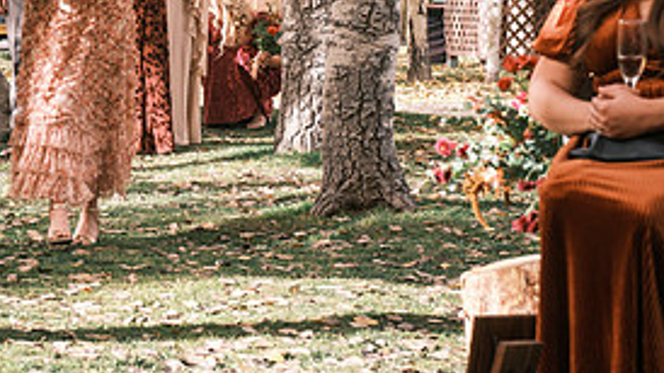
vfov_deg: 6.5
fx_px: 3274
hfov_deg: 11.5
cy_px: -45
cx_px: 53
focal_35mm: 186
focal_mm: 56.3
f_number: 4
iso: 400
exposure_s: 1/500
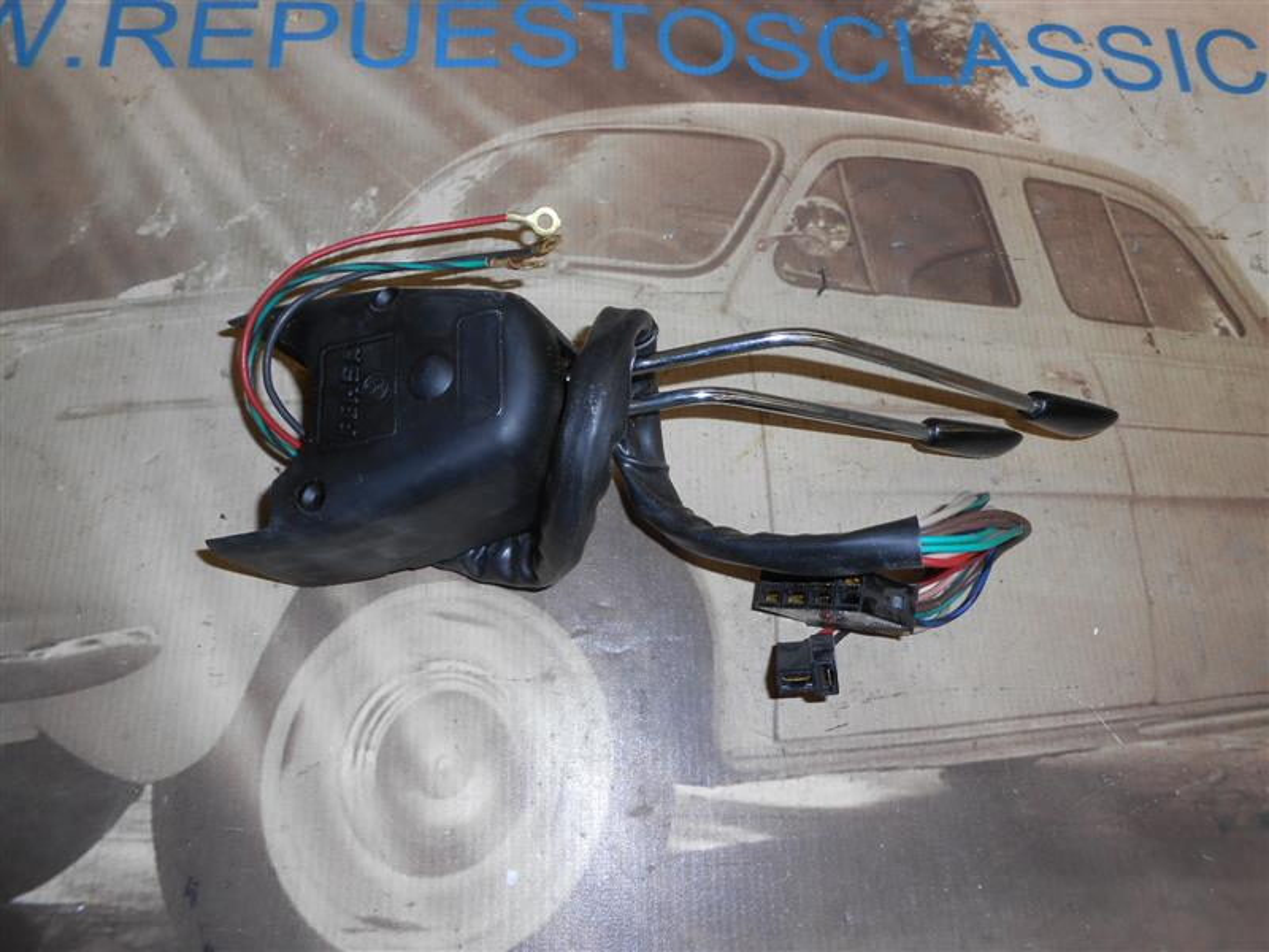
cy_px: 476
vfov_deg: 53.1
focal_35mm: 26
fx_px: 953
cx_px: 634
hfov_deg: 67.3
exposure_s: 1/25
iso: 80
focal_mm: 4.6
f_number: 3.5
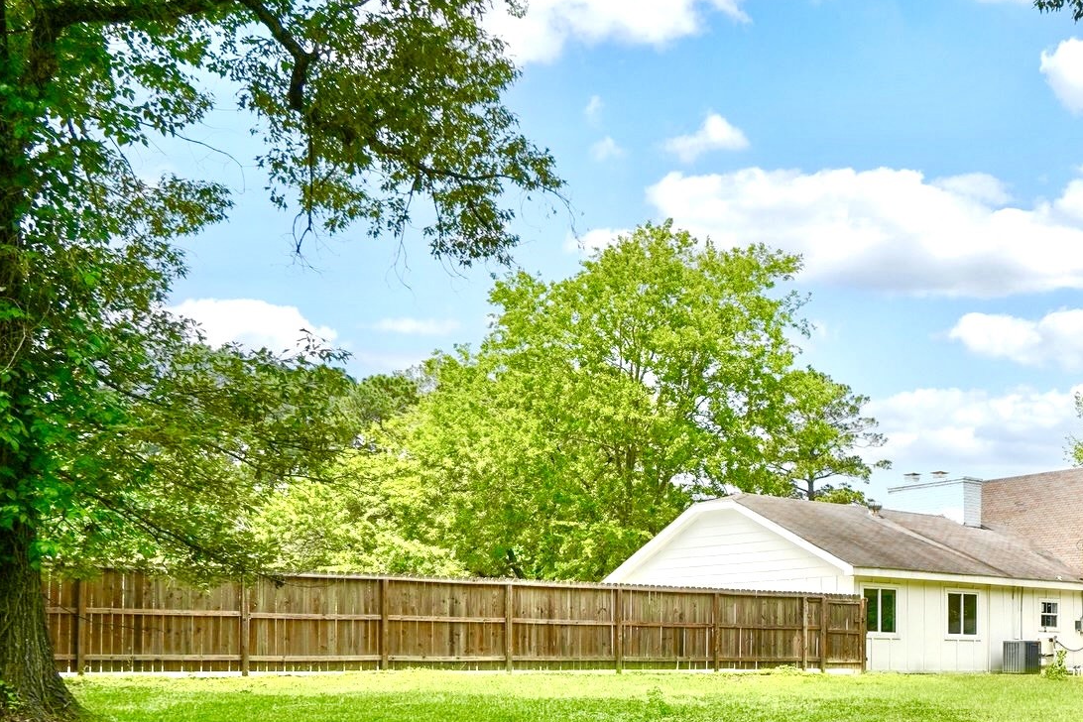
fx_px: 1354
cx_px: 991
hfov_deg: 40.1
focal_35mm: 45
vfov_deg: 28.8
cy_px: 640
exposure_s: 1/1250
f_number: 8
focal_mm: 24
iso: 500
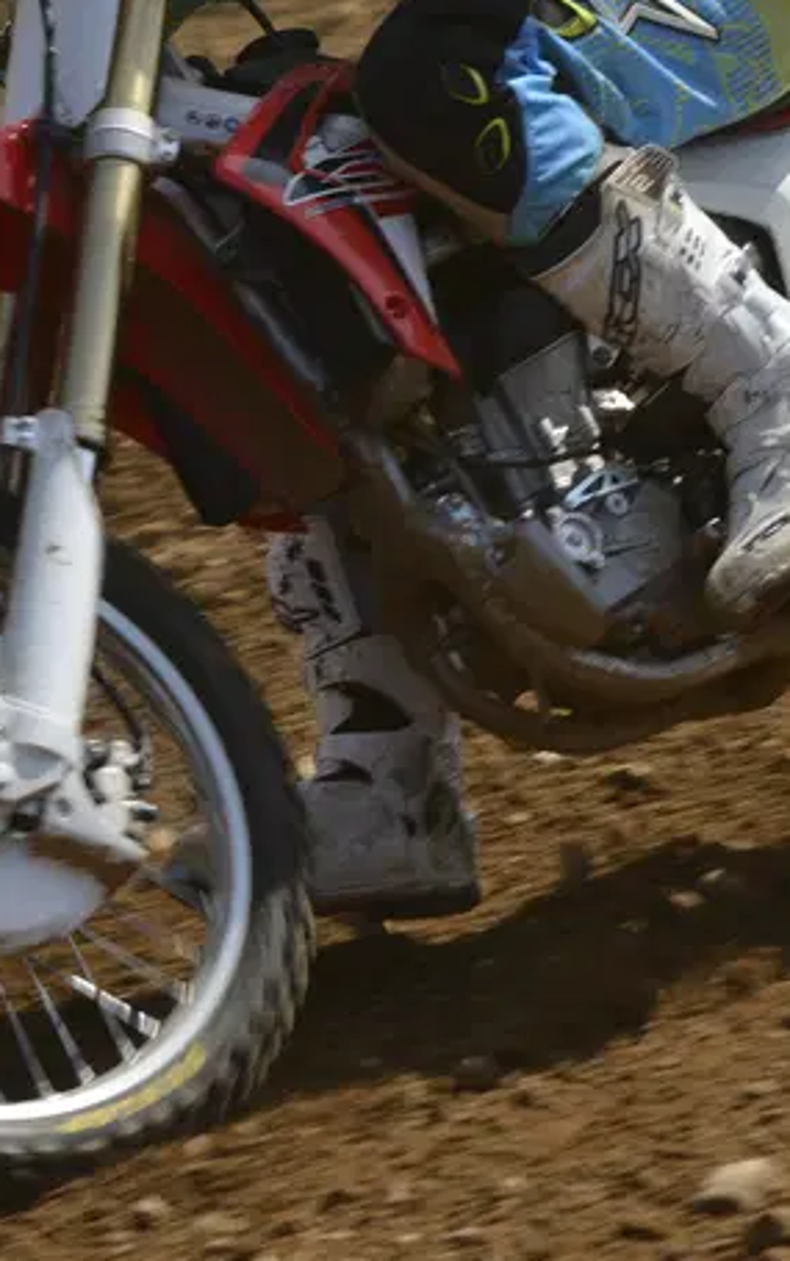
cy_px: 170
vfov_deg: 9.0
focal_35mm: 231
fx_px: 7945
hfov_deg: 5.7
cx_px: 471
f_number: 10
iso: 100
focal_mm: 86
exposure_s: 1/250
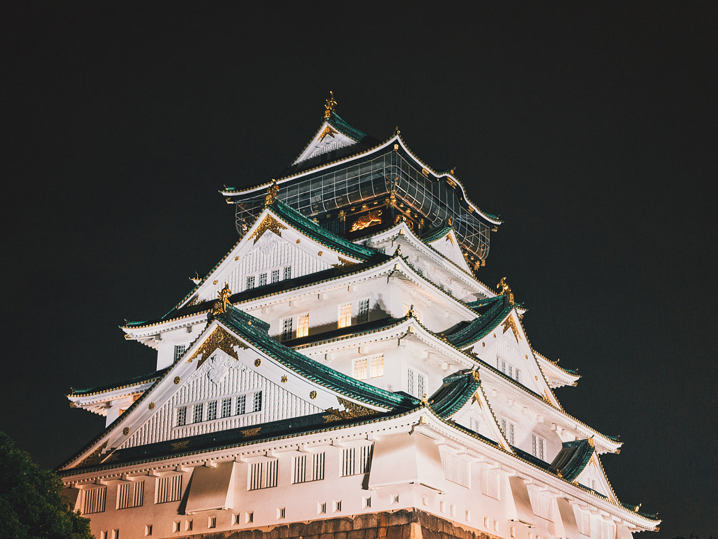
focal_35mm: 51
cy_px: 444
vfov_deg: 27.9
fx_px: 1058
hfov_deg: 37.5
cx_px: 359
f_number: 4
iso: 100
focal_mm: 35
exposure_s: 1/13
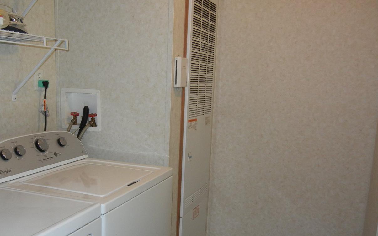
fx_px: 391
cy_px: 157
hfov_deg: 51.3
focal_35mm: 38
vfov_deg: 33.3
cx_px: 155
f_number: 3.5
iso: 200
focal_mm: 5.4
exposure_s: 1/30
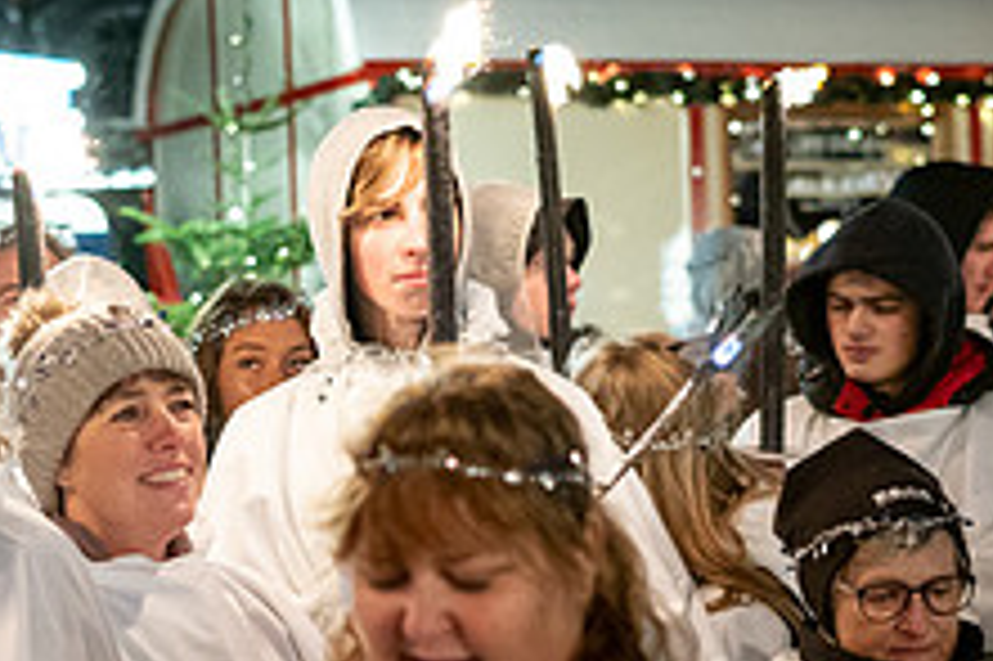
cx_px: 162
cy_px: 456
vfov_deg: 14.8
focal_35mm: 92
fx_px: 2536
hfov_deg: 21.8
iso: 6400
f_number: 2
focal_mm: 35
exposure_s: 1/160
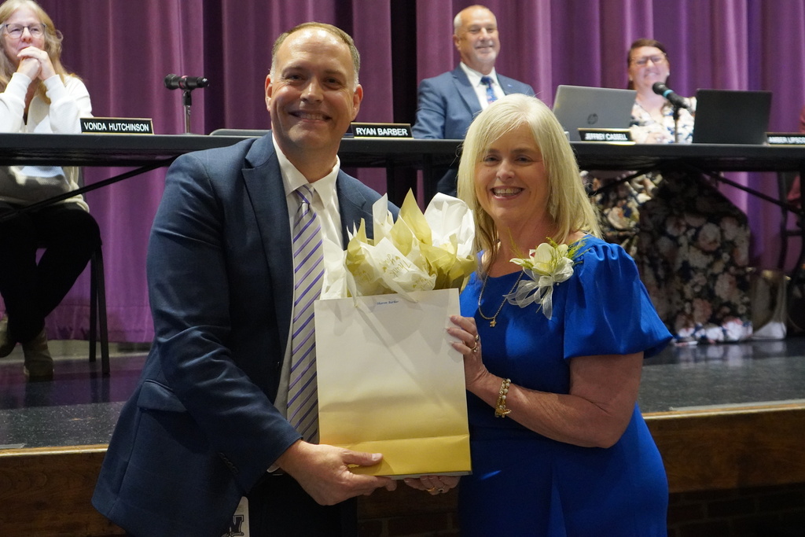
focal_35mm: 56
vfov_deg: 24.4
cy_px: 268
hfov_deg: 35.9
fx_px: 1241
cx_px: 402
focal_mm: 37
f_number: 4
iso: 6400
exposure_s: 1/125
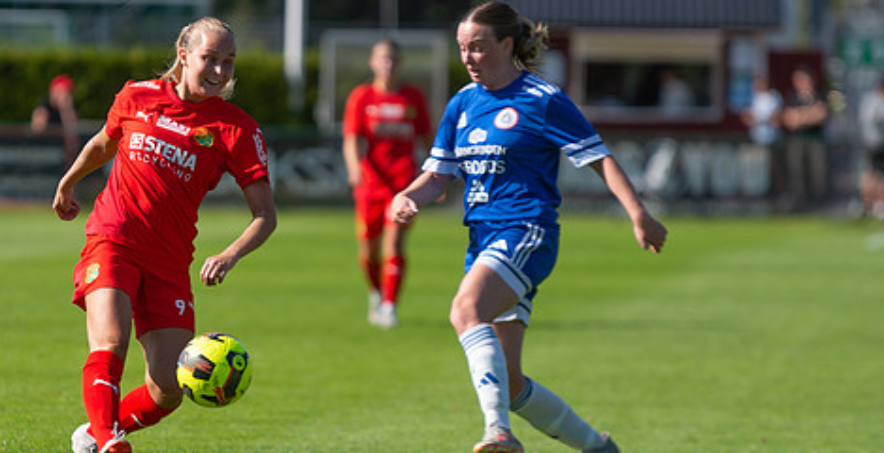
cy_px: 247
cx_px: 133
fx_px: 9340
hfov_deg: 5.4
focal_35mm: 407
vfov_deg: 2.8
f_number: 3.2
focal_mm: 200
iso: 125
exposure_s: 1/2500
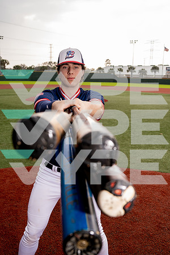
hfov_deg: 37.9
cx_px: 85
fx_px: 248
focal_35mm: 35
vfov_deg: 54.4
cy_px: 128
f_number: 5
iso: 320
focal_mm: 35
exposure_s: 1/250
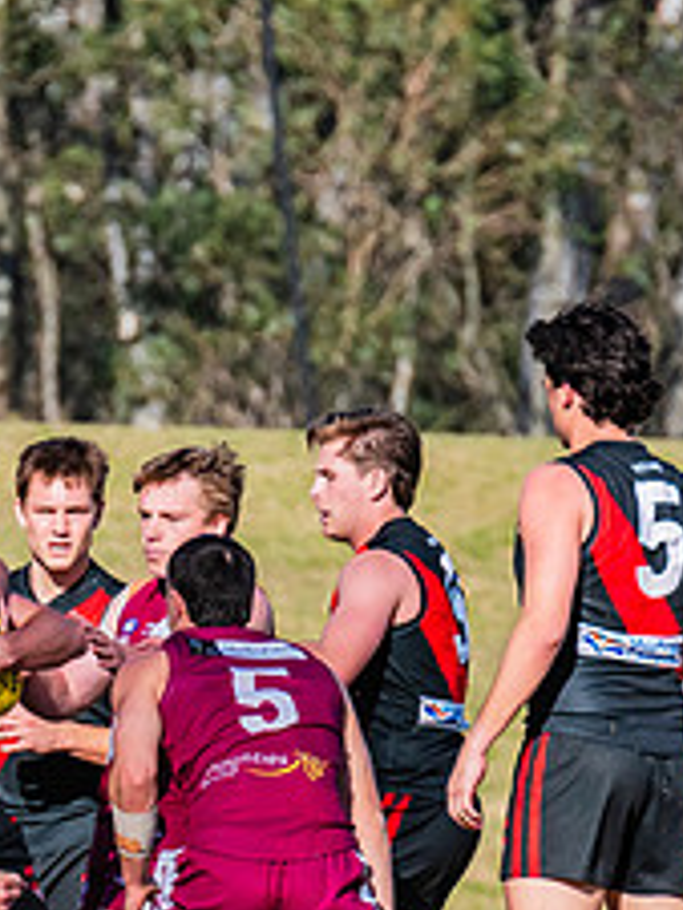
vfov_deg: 1.5
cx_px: -44
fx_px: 33931
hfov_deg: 1.2
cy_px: 739
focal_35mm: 1291
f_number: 9
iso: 800
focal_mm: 420
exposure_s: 1/2000
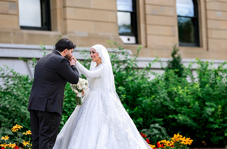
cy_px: 86
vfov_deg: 11.3
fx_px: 747
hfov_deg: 17.3
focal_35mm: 119
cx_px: 116
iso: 200
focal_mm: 81
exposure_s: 1/2000
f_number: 2
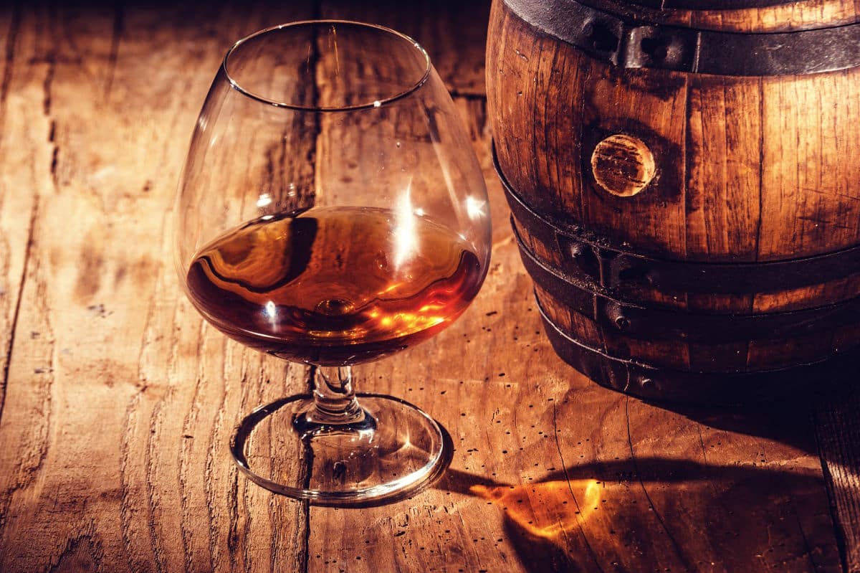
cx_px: 430
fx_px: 3701
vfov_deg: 8.8
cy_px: 286
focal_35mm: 155
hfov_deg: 13.3
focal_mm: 155
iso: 100
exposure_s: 4
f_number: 13
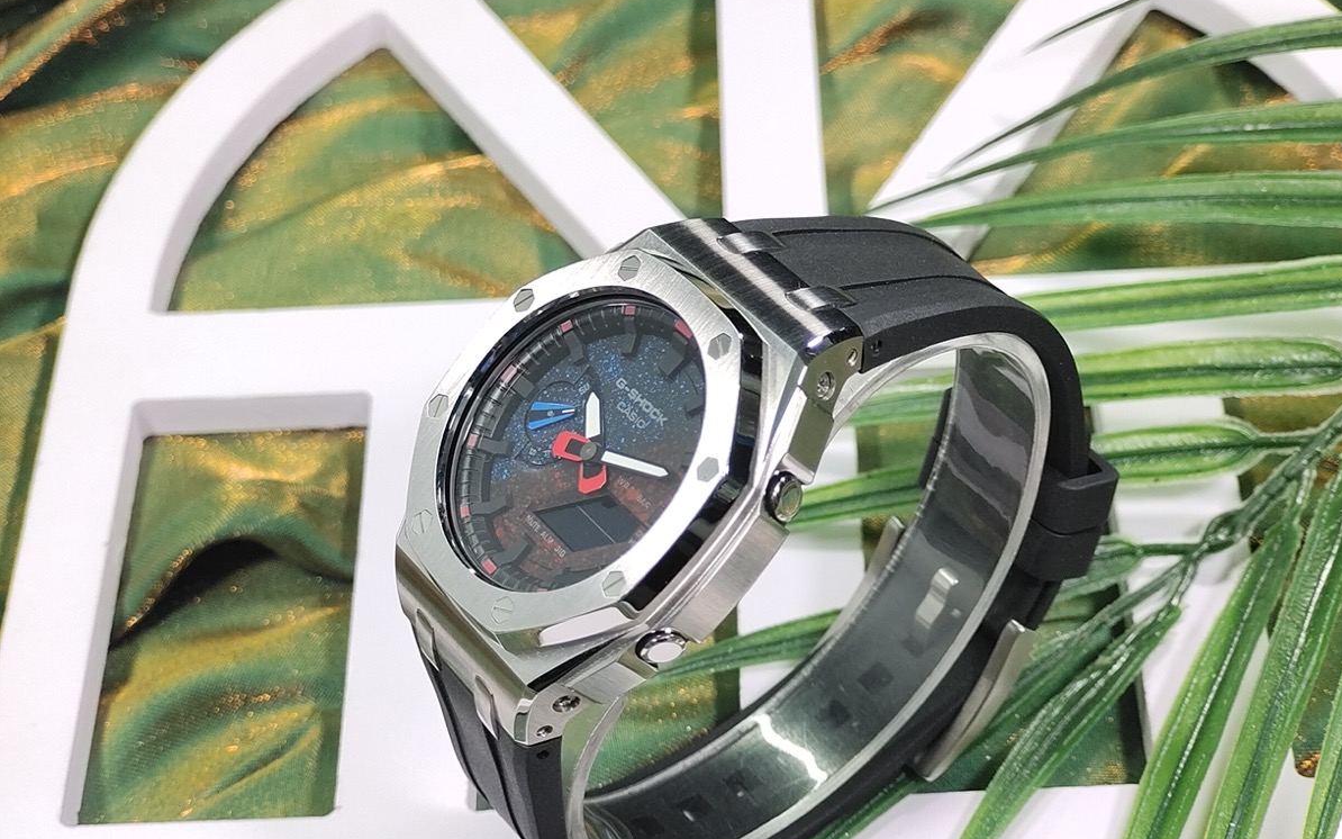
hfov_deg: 29.0
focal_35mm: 71
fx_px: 2596
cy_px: 507
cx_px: 673
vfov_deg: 18.3
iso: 83
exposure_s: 1/100
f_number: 2.08
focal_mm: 7.55
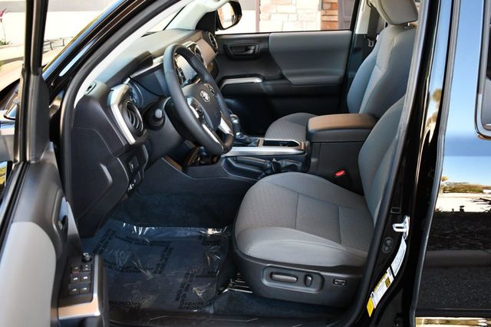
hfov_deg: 53.1
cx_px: 246
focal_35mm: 36
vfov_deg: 36.9
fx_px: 491
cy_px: 164
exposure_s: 1/160
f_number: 3.5
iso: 800
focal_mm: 18
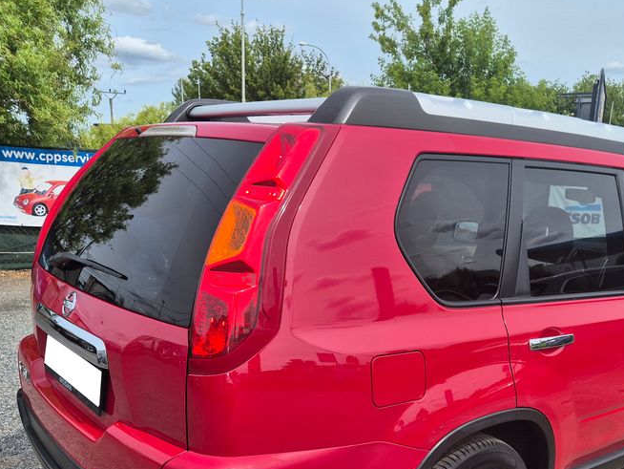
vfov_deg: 38.5
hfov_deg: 51.0
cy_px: 361
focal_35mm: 36
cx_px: 378
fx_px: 649
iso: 25
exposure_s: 1/1612
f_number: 1.8
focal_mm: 5.4
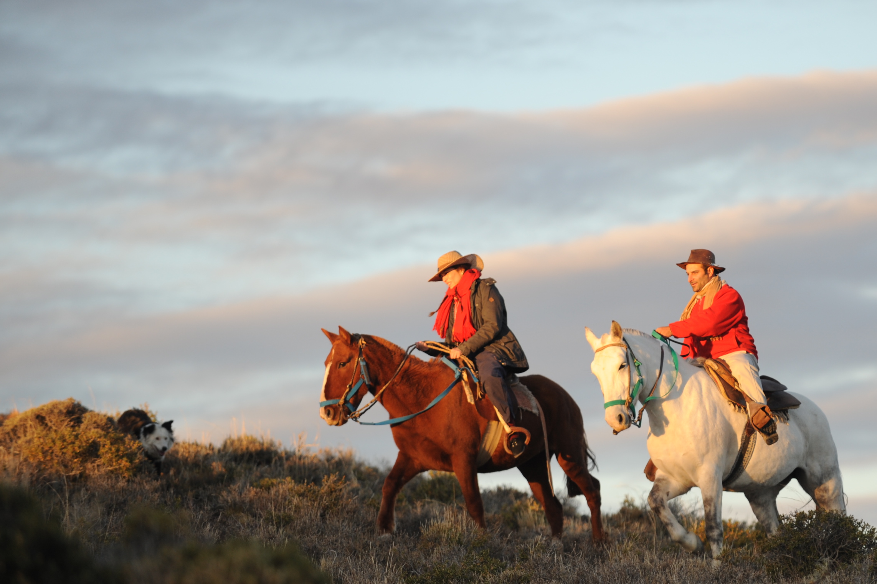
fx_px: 5090
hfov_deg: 9.8
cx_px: 596
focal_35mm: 209
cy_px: 332
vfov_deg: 6.6
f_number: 3.5
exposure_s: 1/1000
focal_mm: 150
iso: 400
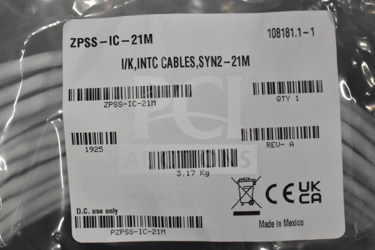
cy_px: 125
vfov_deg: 20.2
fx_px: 703
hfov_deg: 29.9
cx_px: 188
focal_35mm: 68
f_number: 5
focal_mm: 45
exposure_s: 1/80
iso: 2800
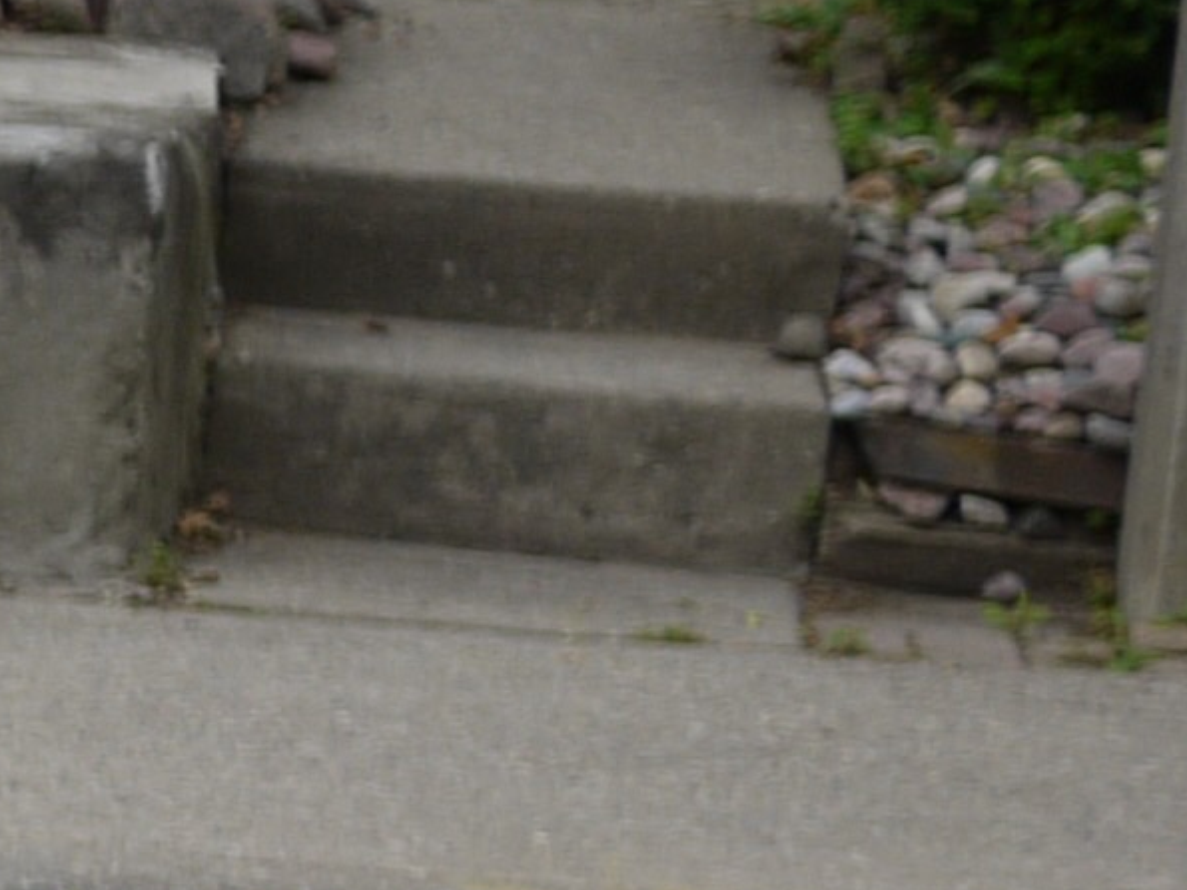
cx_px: -2480
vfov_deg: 5.5
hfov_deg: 6.6
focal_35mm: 269
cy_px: 1036
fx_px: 9222
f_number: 2
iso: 100
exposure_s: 1/1000
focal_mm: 20
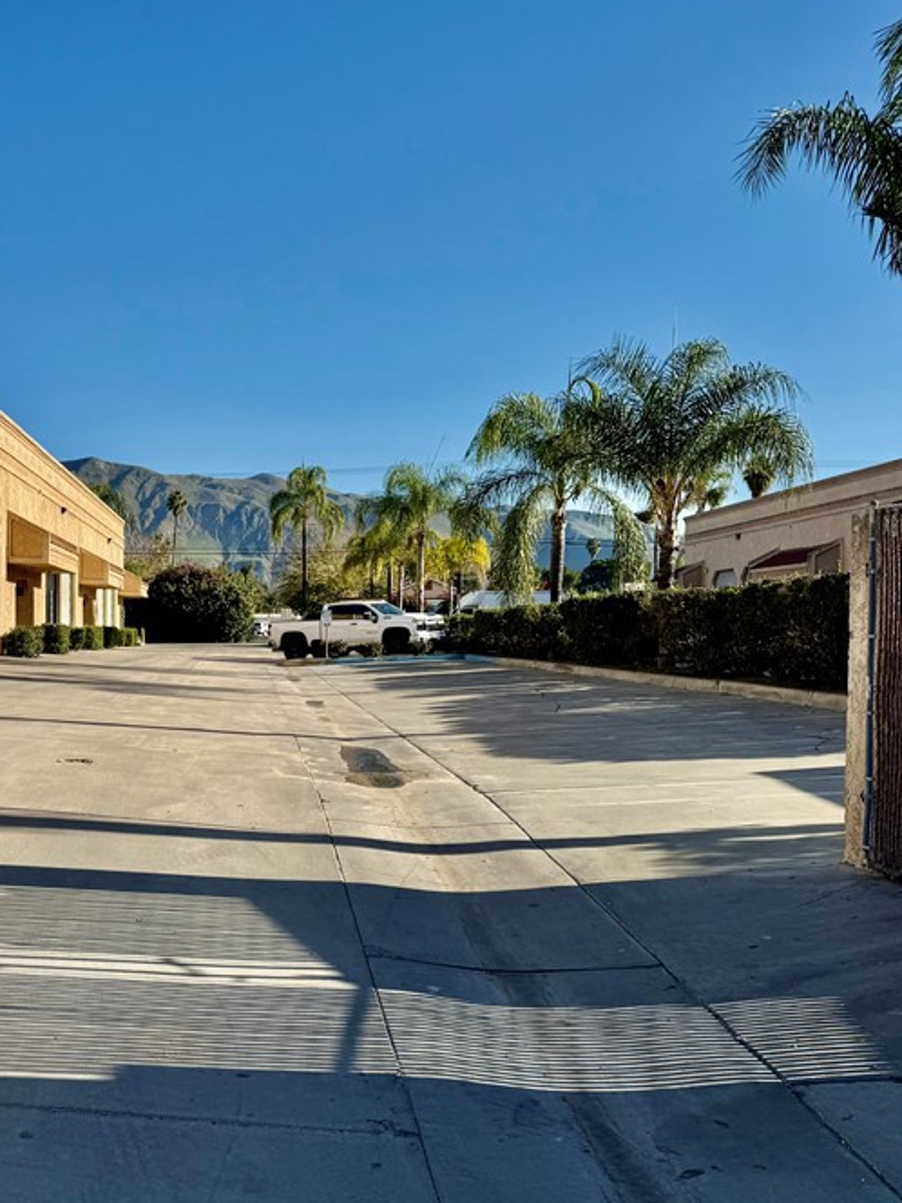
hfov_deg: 37.1
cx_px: 163
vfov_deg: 50.0
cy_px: 672
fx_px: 1285
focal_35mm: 37
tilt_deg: -1.7
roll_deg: -0.1
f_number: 1.78
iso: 80
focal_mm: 6.76
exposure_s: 1/4975
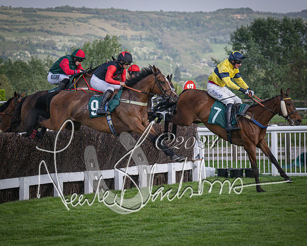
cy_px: 124
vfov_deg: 8.9
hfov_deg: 11.2
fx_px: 1568
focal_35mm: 173
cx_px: 186
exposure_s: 1/2500
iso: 400
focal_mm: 98
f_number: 4
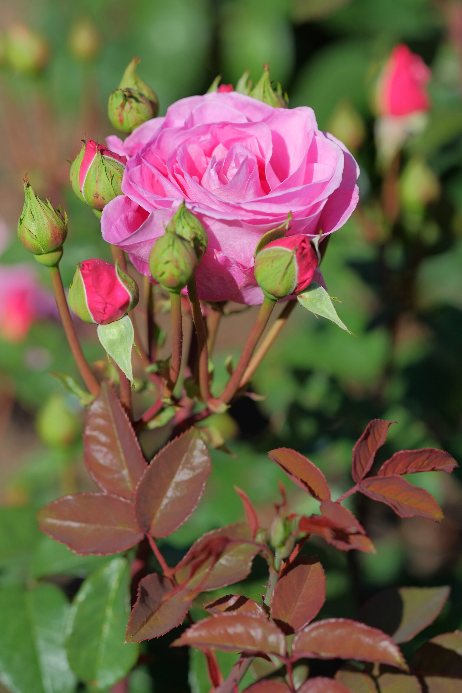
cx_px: 231
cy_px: 346
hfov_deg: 10.2
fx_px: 2598
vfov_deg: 15.2
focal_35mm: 135
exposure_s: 1/2700
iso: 400
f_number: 2.8
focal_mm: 90
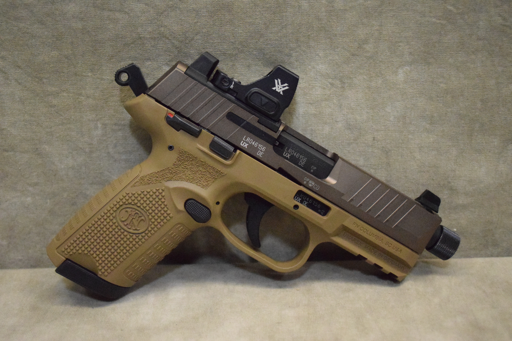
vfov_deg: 29.9
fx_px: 640
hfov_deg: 43.6
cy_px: 170
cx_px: 256
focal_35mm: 45
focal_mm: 30
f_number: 4.5
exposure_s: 1/4000
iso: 12800
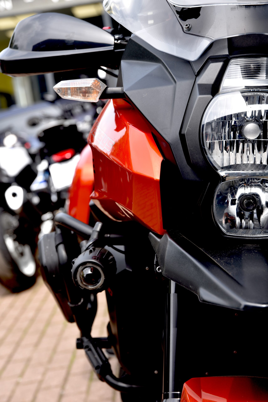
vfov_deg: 28.8
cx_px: 134
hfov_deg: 19.5
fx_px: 781
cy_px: 201
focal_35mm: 70
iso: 100
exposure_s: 1/125
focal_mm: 70
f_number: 5.6
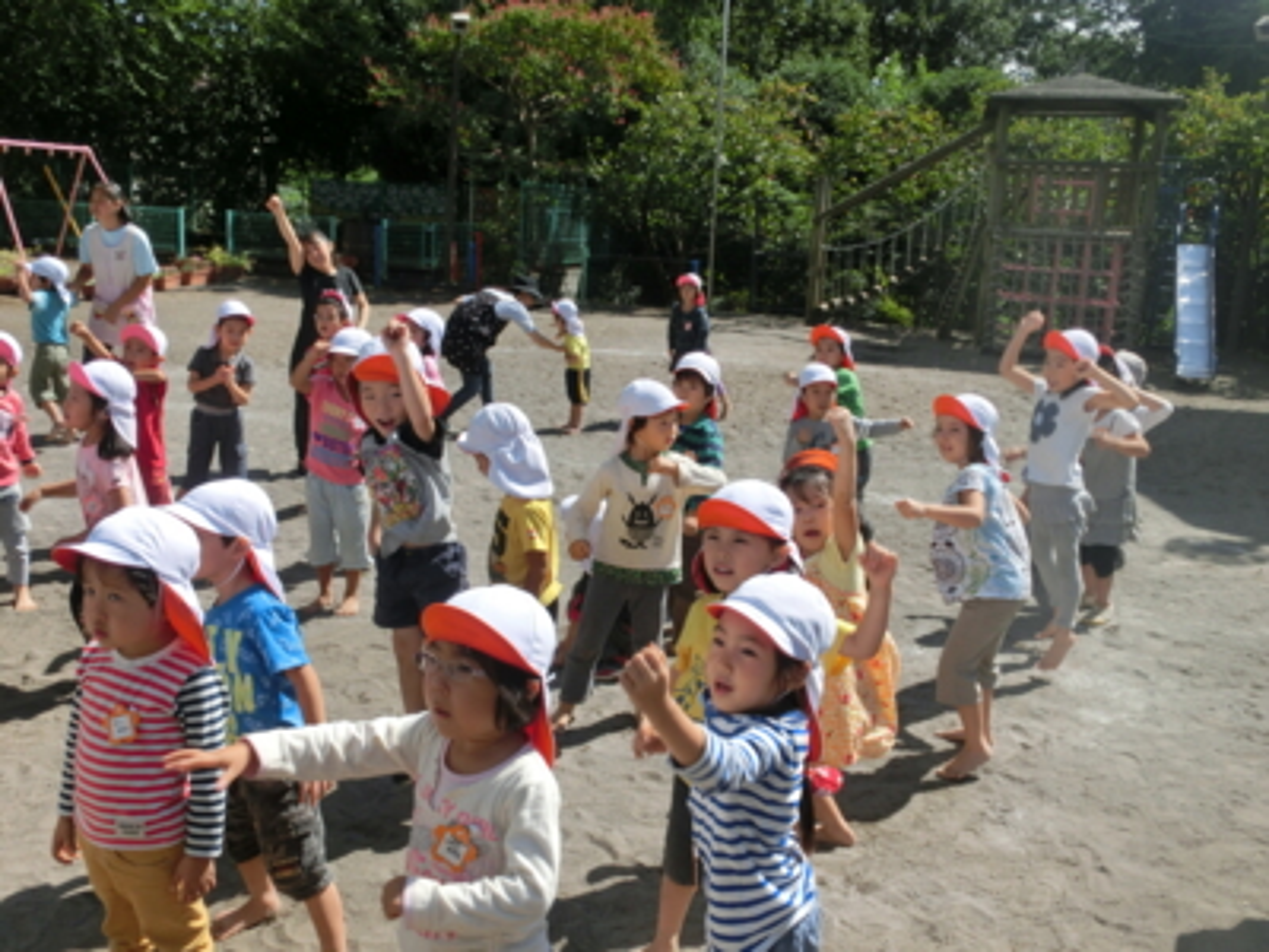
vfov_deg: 42.9
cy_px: 476
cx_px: 634
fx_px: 1210
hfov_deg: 55.4
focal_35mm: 33
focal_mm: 5.93
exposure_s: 1/160
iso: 80
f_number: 9.4
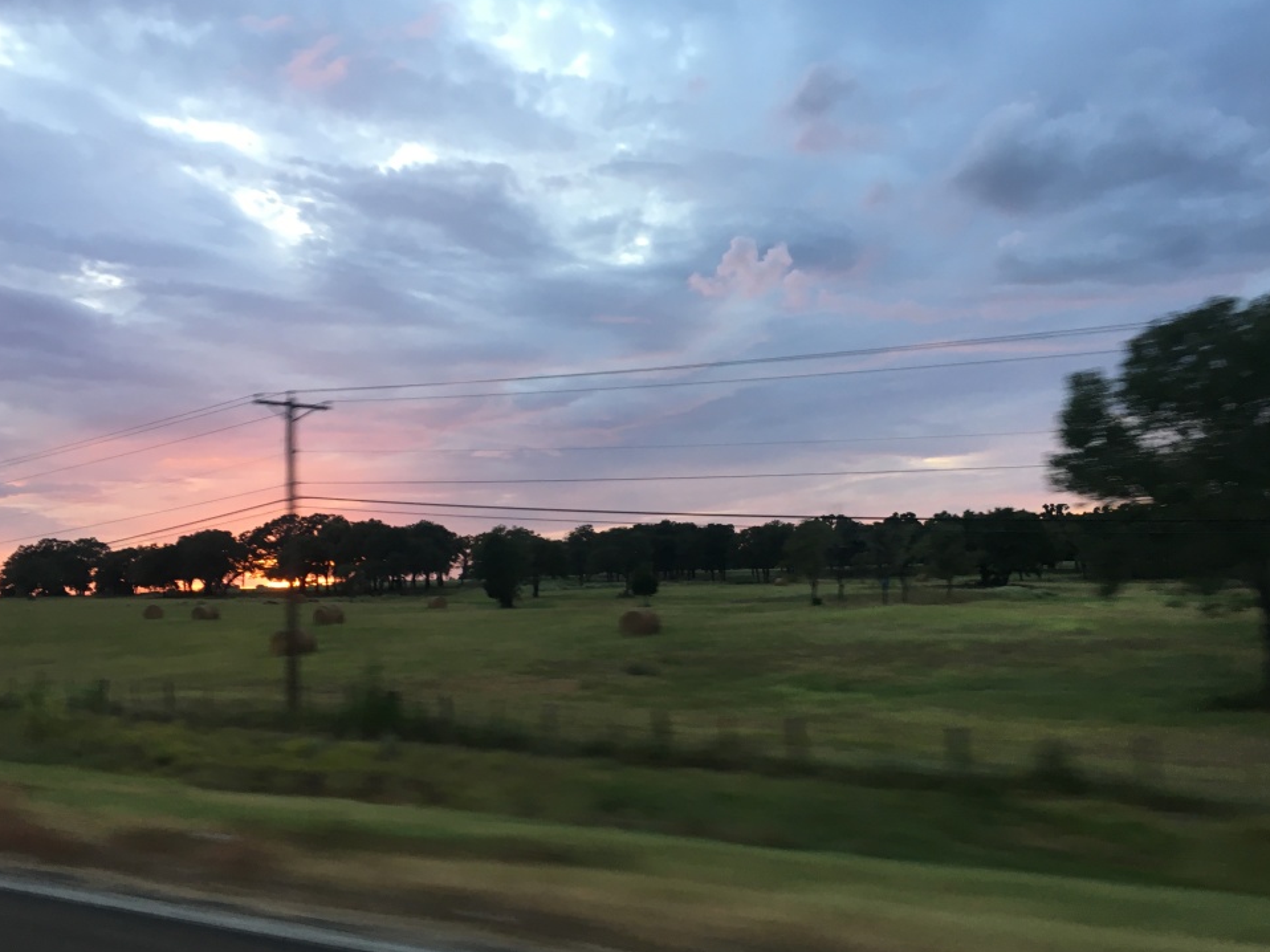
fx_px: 1137
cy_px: 500
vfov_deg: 45.4
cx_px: 624
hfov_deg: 58.4
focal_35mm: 31
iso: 50
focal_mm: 4.15
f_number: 2.2
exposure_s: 1/30
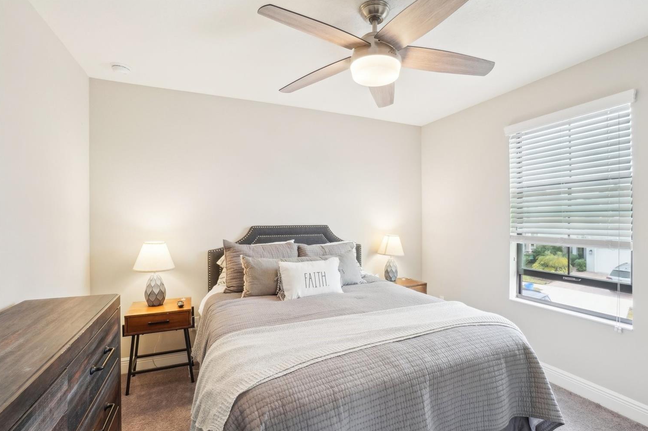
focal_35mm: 16
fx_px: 288
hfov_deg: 96.6
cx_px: 343
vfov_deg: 73.6
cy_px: 227
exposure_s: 1/25
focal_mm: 10
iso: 400
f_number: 8
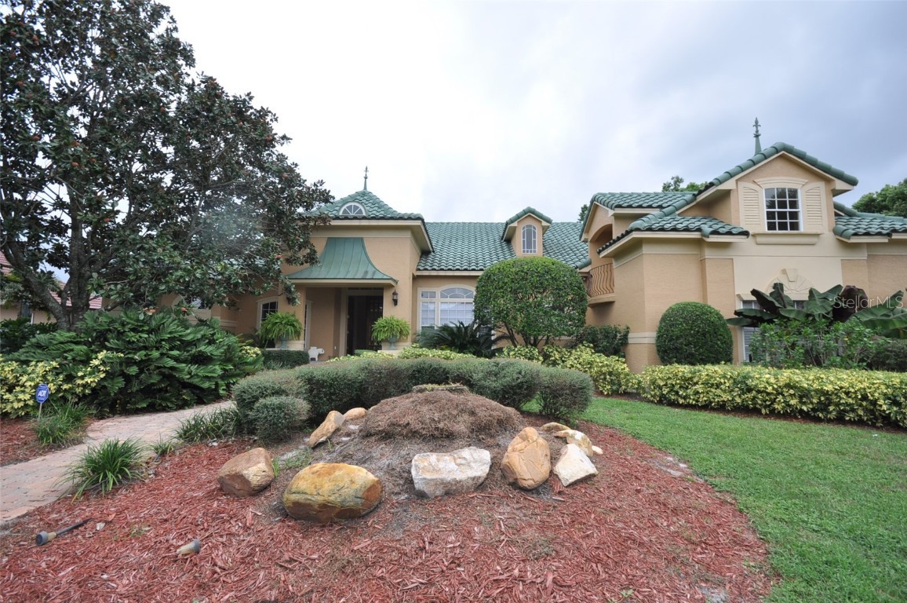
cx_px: 454
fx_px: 377
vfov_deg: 77.2
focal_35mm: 15
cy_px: 302
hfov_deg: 100.5
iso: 200
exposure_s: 1/250
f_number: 8
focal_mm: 10
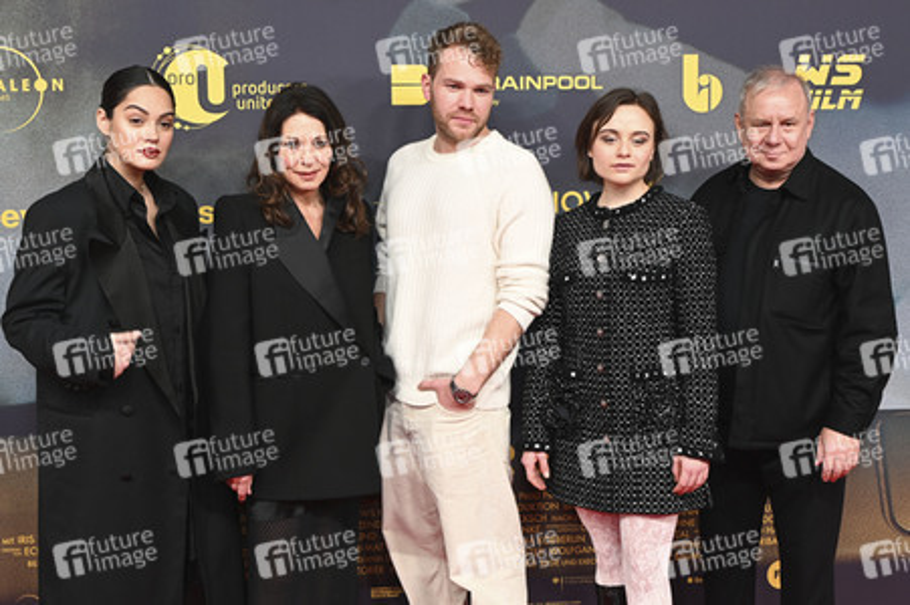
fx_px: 935
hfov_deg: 51.9
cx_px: 455
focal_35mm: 37
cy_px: 302
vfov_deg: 35.9
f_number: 5.6
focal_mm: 37
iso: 800
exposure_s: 1/160
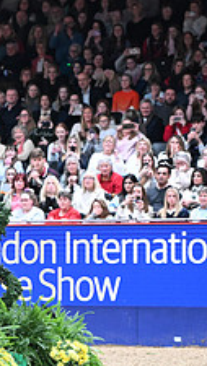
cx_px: -202
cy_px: 170
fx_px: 2891
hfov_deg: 4.1
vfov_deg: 7.3
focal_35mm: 297
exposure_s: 1/800
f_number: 3.5
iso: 6400
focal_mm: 110
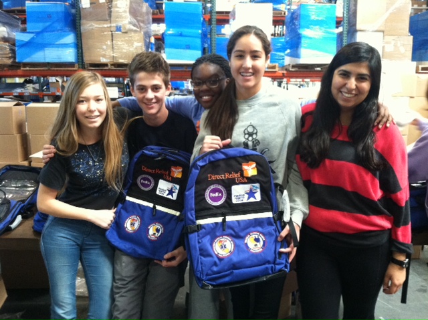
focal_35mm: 35
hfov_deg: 52.7
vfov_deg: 40.6
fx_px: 432
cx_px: 214
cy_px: 160
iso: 320
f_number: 2.8
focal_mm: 3.85
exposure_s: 1/15
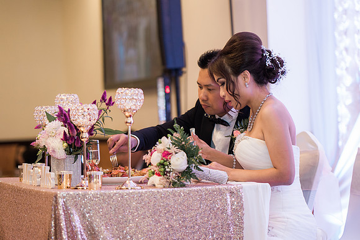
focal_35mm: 127
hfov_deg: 16.1
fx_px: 1270
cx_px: 180
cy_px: 120
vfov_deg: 10.8
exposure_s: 1/200
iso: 640
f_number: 1.8
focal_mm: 85
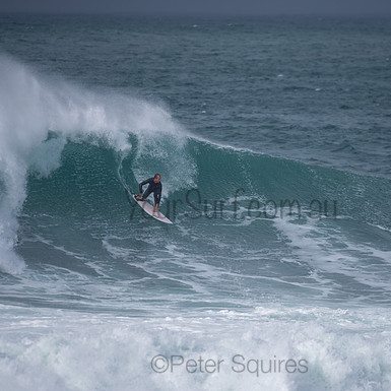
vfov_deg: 2.5
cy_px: 196
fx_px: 8818
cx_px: 230
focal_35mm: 690
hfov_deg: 2.5
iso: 80
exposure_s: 1/1000
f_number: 5.6
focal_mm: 500
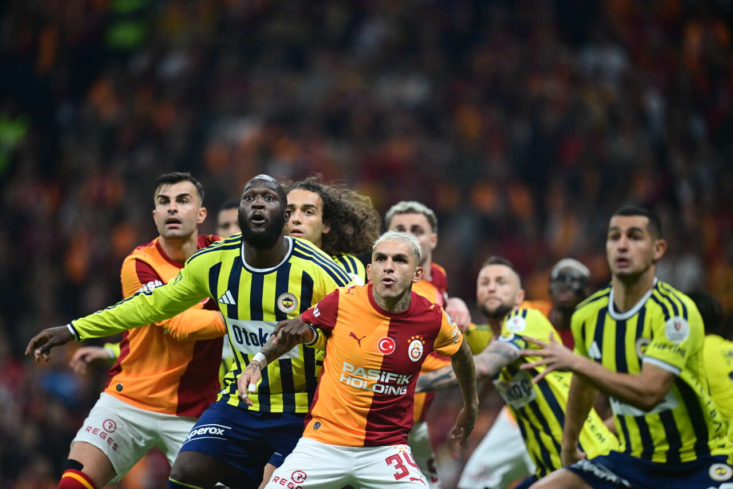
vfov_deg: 3.4
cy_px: 244
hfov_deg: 5.2
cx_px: 366
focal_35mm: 400
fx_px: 8143
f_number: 2.8
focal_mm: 400
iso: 4000
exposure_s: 1/3200
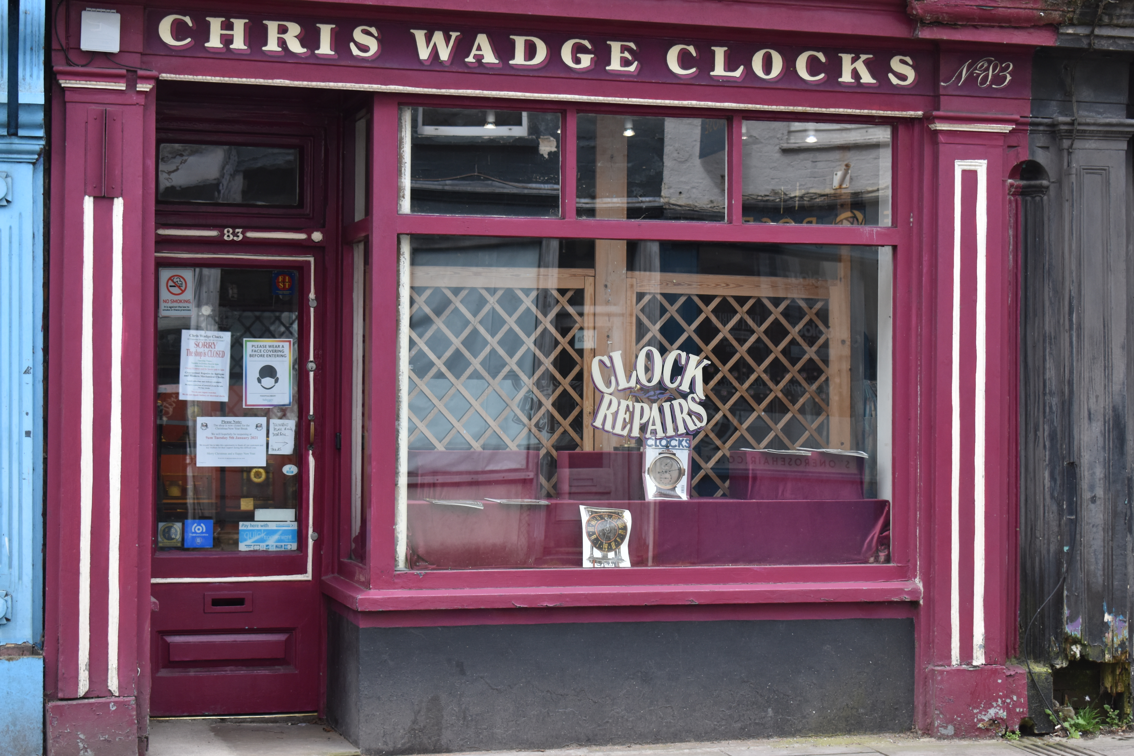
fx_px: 2268
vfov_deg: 18.9
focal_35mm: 72
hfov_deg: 28.1
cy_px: 378
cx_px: 567
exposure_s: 1/250
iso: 450
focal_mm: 48
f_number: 5.3
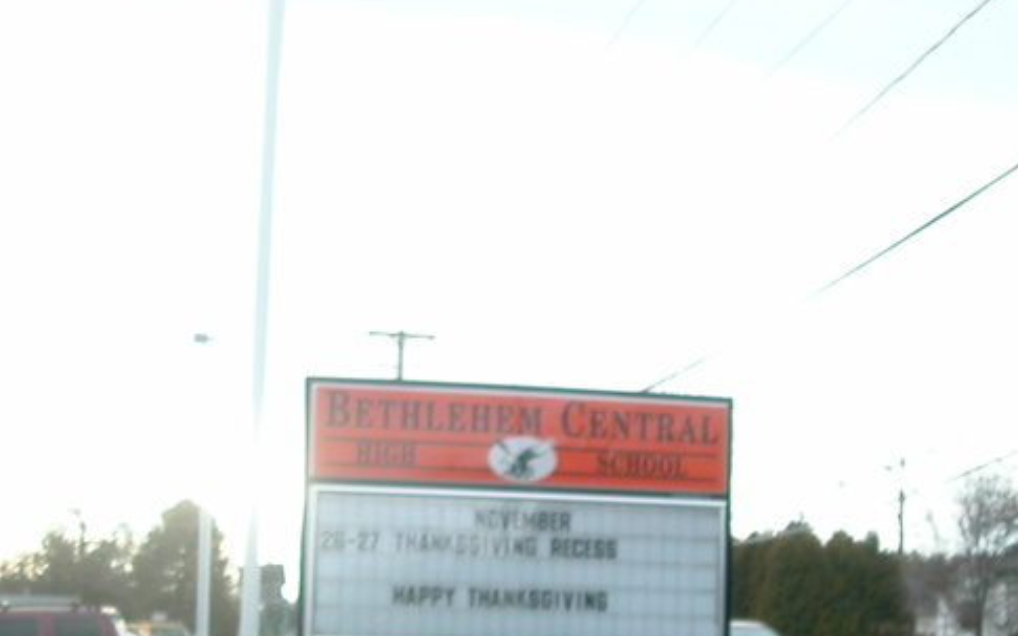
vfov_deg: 19.8
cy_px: 600
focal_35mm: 64
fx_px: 1775
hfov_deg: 32.0
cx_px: 579
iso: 100
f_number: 2.7
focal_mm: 5.6
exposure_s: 1/90
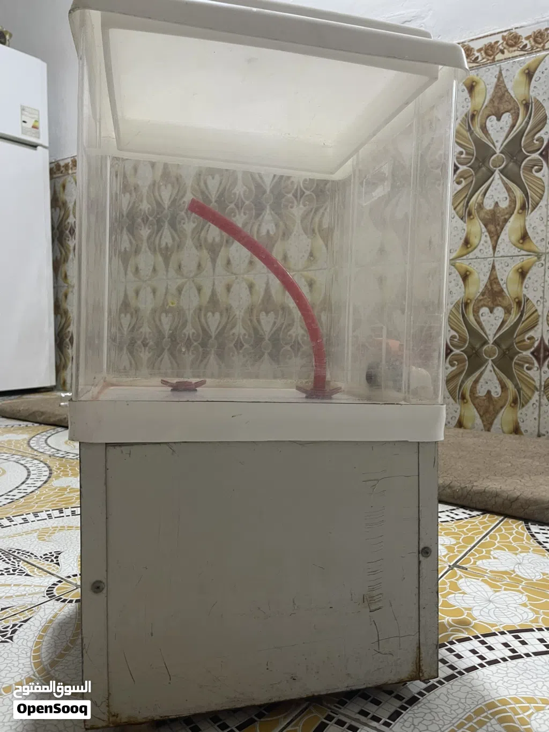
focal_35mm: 25
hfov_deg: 54.9
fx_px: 529
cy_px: 366
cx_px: 274
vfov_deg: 69.4
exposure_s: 1/50
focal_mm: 5.1
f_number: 1.6
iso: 160
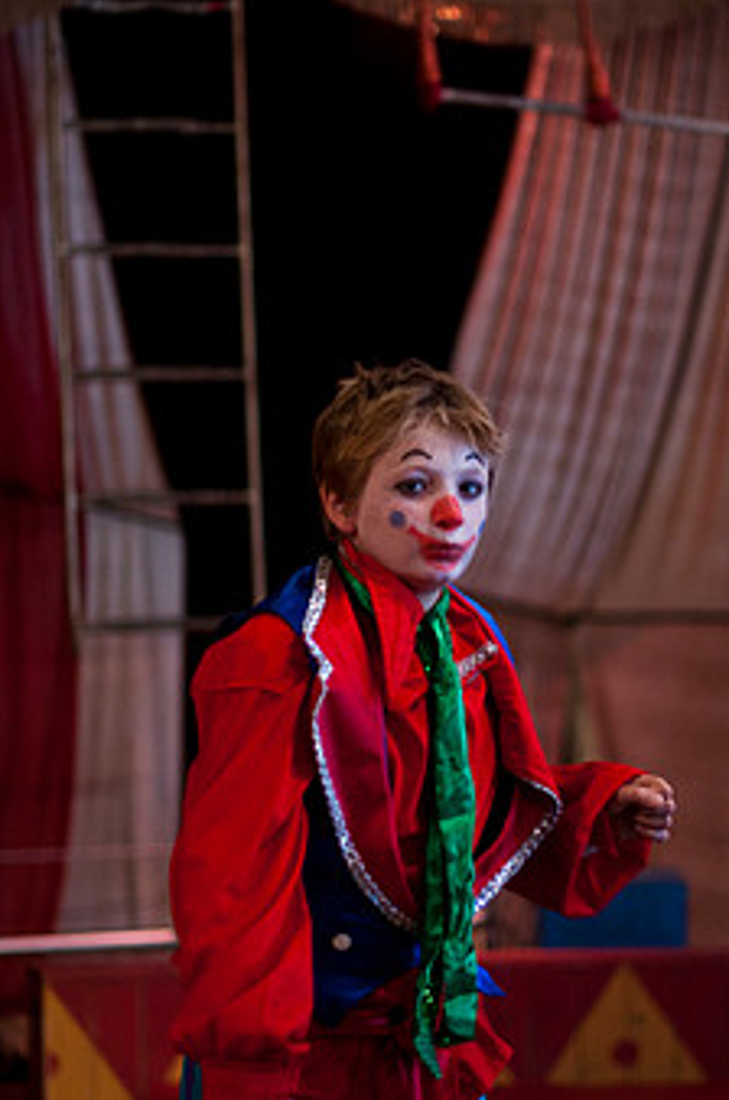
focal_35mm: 100
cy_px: 570
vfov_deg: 20.4
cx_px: 454
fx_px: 3050
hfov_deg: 13.6
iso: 800
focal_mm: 50
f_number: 1.4
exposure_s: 1/200
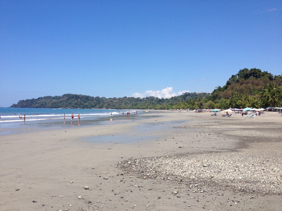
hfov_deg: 52.6
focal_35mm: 35
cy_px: 106
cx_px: 141
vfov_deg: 40.7
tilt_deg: -0.4
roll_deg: -1.4
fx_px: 285
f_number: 2.4
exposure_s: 1/2208
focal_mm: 4.28
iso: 50
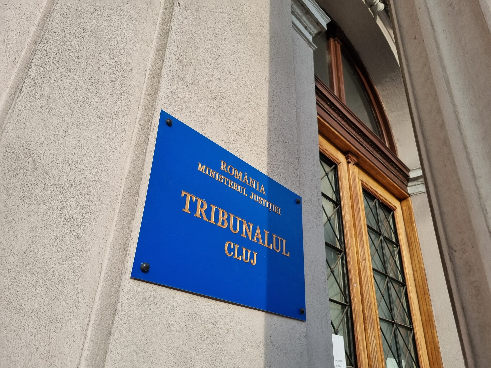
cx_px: 246
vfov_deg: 53.1
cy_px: 184
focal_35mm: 26
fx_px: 369
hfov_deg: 67.3
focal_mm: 5.4
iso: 50
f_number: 1.8
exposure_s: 1/674
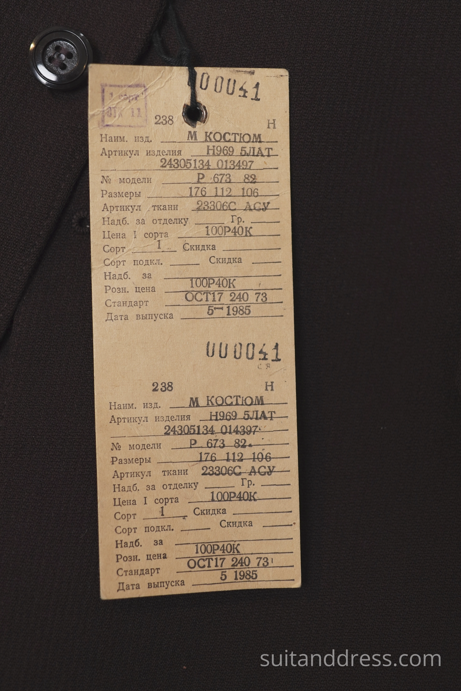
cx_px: 230
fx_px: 922
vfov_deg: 41.1
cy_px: 346
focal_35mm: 48
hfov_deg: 28.1
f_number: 2.5
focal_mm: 32
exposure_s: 1/125
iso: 400
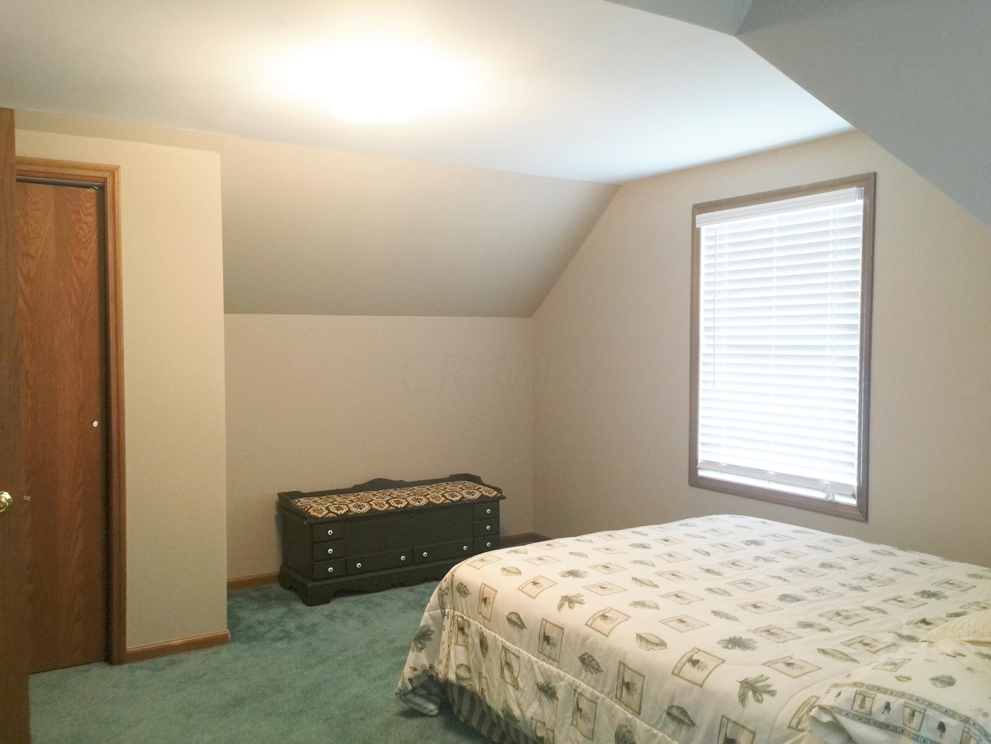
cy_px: 372
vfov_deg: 48.2
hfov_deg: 61.7
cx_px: 496
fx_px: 830
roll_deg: -0.7
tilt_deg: -0.9
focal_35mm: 29
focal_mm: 4.15
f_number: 2.2
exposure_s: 1/15
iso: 40
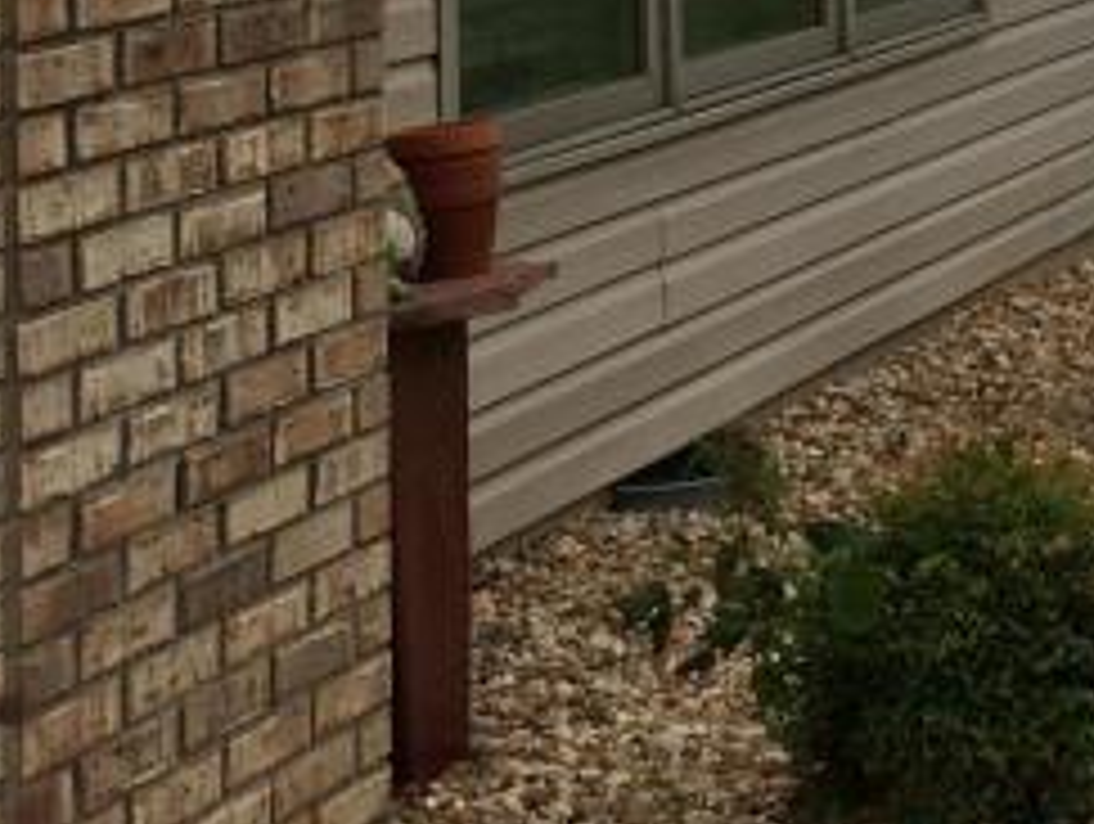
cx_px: 977
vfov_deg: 11.8
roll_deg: +3.3
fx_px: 3861
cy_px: -293
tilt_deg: +1.3
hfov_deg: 15.9
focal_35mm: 122
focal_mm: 4.15
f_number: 2.2
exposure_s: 1/1866
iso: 32
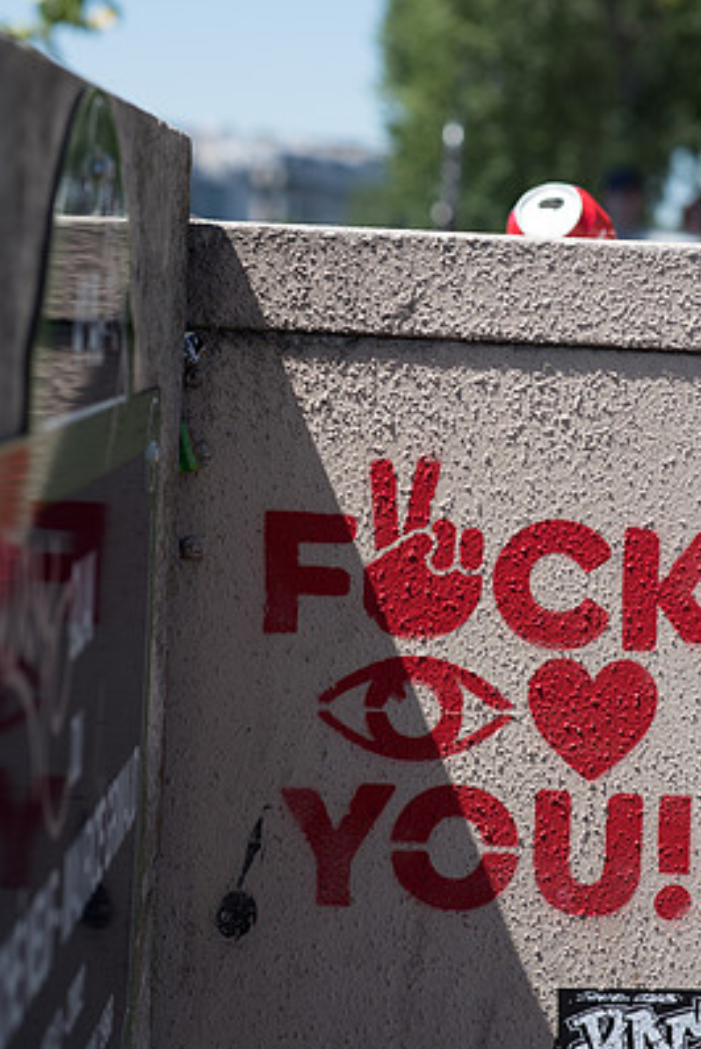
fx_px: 2799
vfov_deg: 21.2
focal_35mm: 96
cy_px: 474
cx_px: 353
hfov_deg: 14.3
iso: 200
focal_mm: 85
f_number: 5.6
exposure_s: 1/640
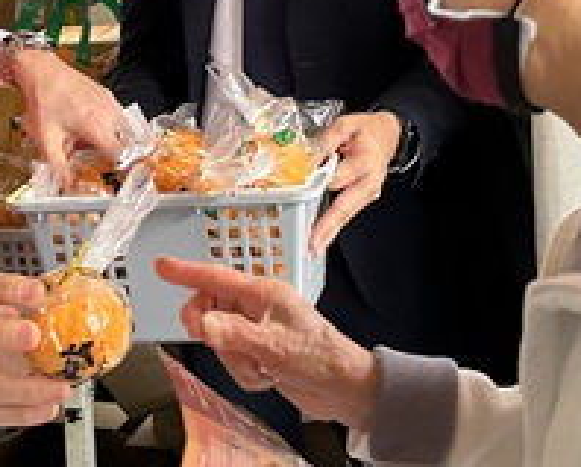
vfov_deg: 17.8
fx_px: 1464
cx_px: 211
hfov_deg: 22.4
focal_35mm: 85
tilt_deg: -8.1
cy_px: 44
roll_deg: +3.6
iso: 160
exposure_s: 1/120
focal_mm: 6.86
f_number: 1.78
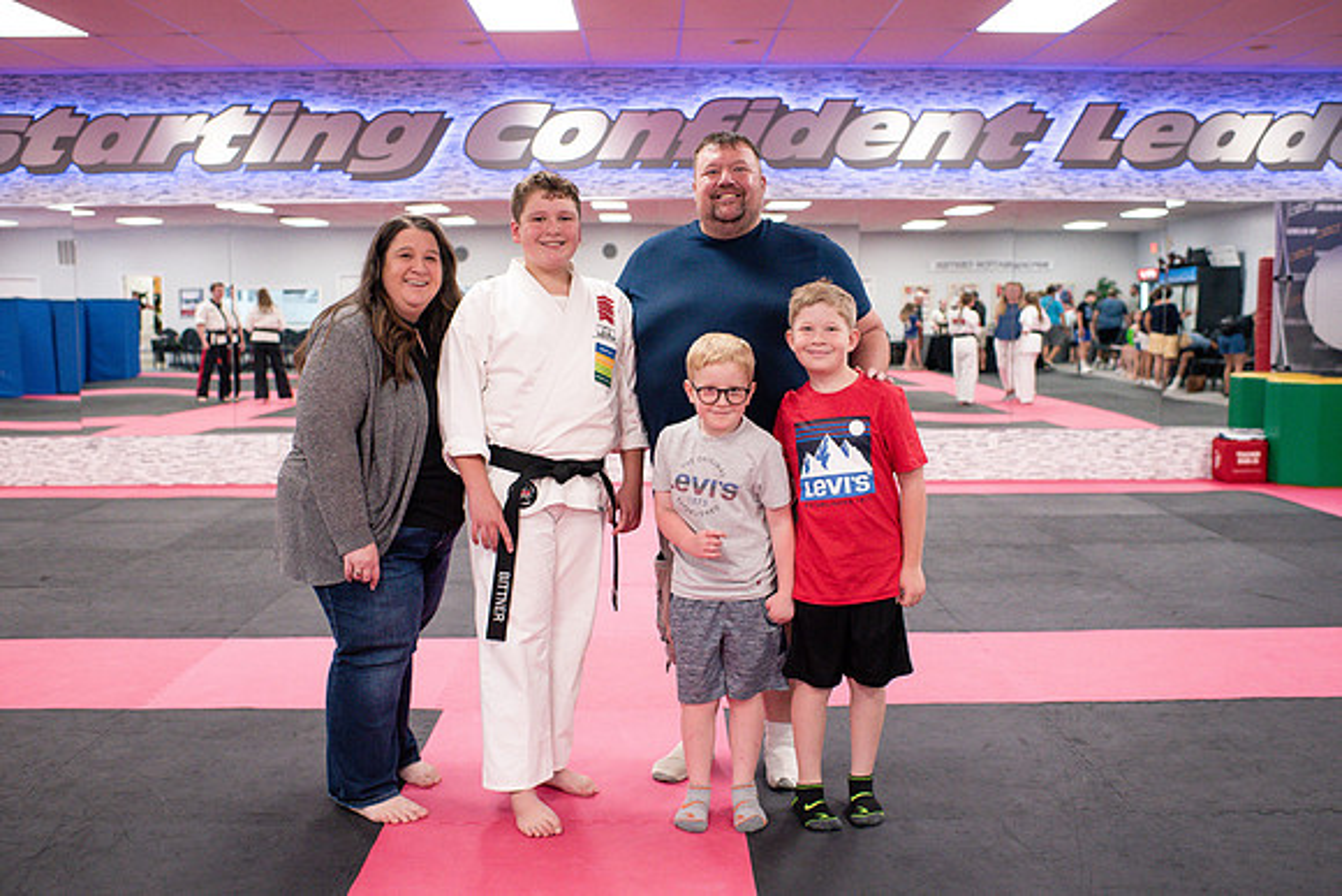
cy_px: 448
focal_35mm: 36
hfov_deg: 53.3
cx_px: 671
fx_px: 1337
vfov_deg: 37.0
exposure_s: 1/400
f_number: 3.2
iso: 3200
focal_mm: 35
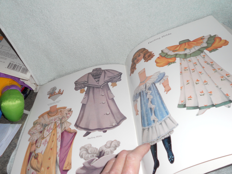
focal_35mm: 32
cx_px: 116
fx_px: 214
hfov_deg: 56.8
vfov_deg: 44.2
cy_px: 87
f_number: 3.5
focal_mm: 5.8
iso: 80
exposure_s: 1/25
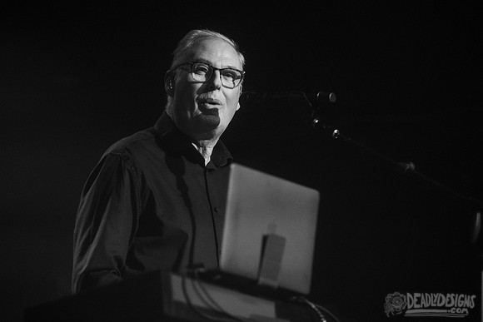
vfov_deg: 7.7
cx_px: 241
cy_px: 142
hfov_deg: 11.5
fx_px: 2398
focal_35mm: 179
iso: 2500
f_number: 3.2
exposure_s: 1/250
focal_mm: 160
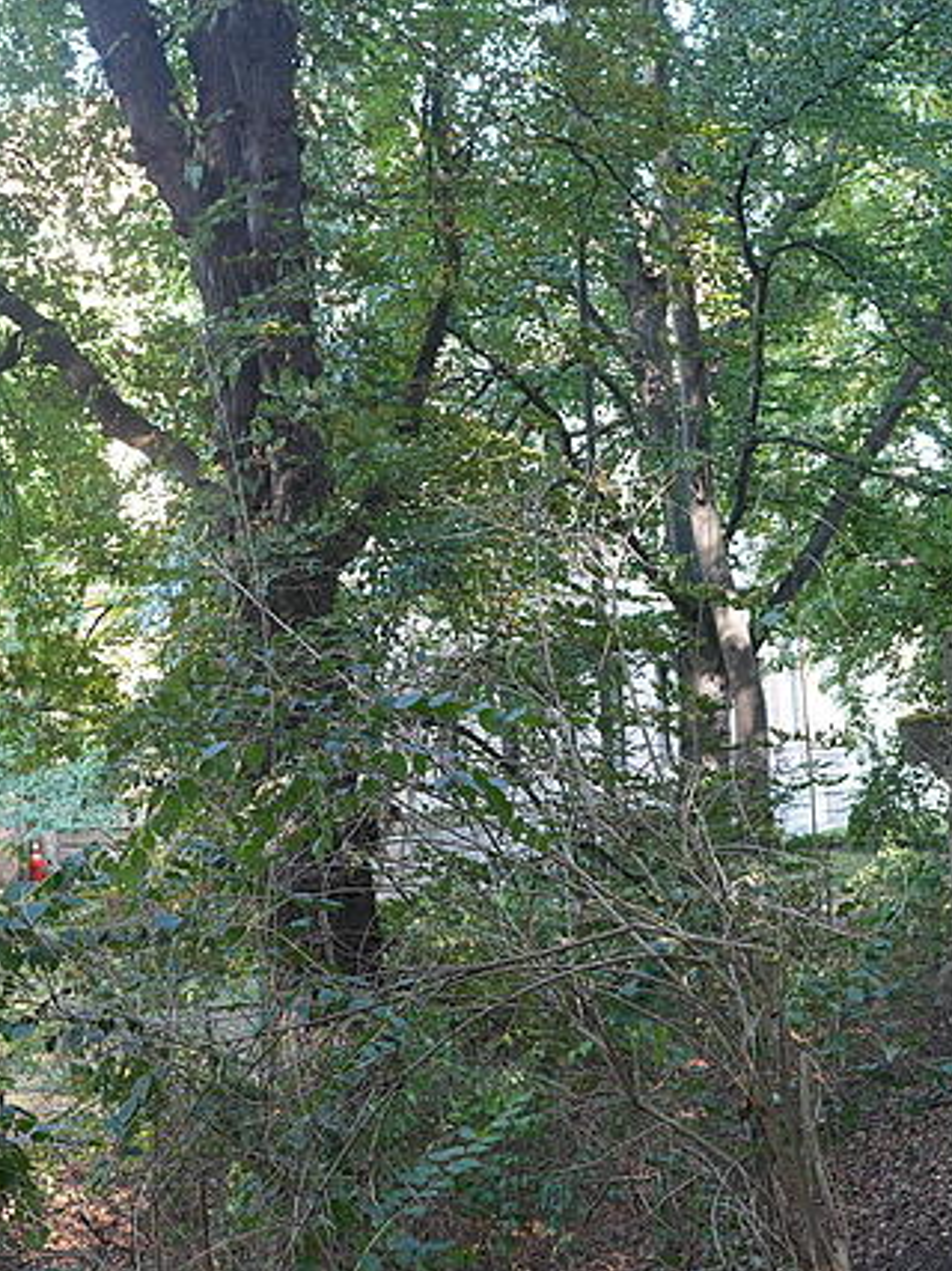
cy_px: 728
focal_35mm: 64
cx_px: 768
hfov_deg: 22.6
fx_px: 2348
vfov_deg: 30.2
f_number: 4
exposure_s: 1/160
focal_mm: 35
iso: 800
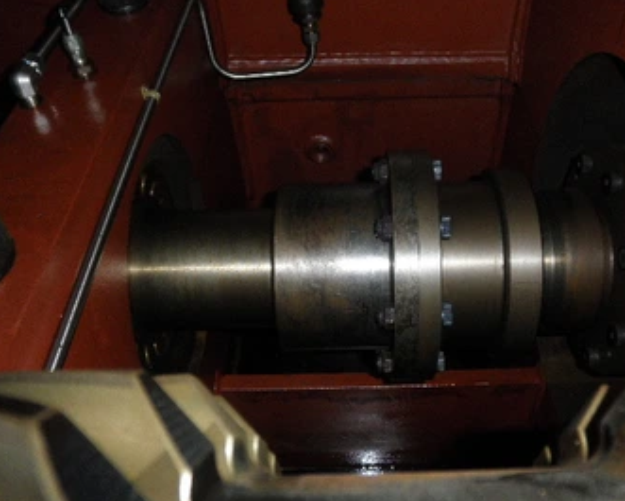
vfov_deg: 44.6
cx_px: 351
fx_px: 611
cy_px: 250
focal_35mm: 33
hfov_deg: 54.1
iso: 200
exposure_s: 1/30
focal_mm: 5
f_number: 3
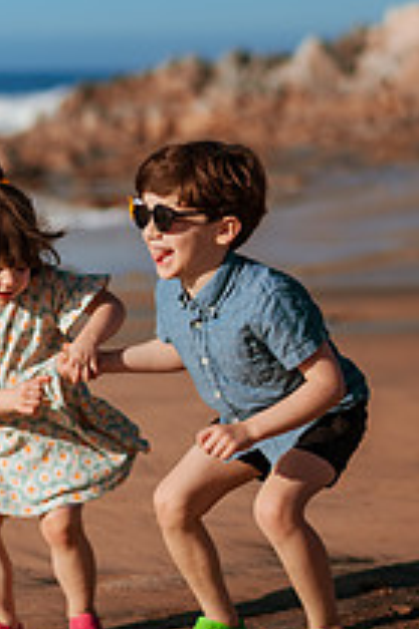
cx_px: 199
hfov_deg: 10.9
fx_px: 2186
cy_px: 144
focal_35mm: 125
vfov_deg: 16.3
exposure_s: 1/8000
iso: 50
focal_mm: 58
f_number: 2
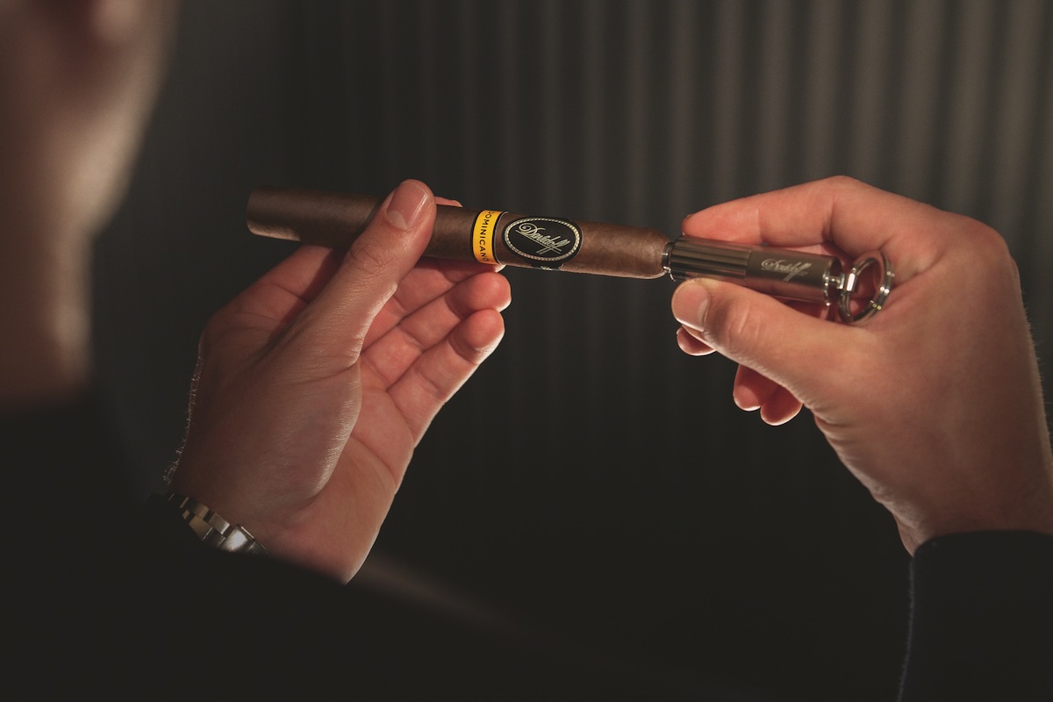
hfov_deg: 22.6
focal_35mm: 90
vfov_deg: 15.2
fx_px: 2632
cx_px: 526
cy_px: 351
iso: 1600
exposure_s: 1/60
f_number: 5
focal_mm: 90
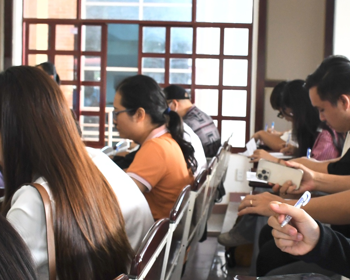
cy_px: 147
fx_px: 663
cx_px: 229
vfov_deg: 23.8
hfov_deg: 29.4
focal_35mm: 64
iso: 800
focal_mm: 18
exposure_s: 1/100
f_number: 5.6
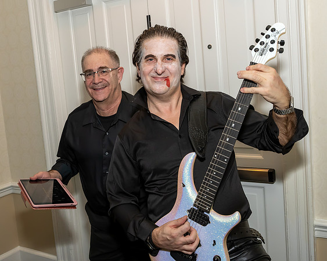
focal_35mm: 42
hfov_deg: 43.2
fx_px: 409
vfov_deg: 35.4
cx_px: 121
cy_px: 112
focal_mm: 22
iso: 640
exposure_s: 1/250
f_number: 7.1
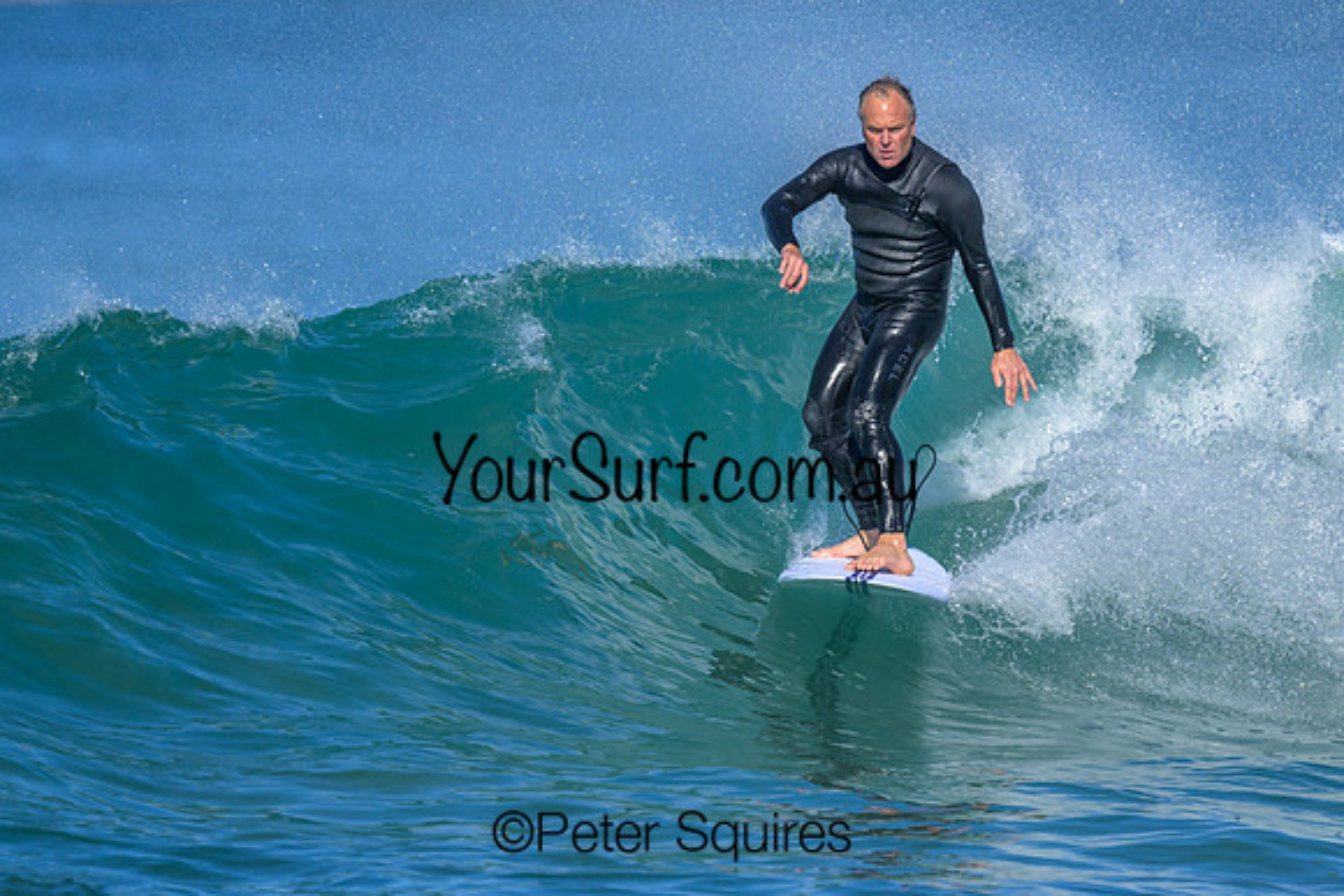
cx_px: 619
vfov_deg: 1.3
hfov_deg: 2.0
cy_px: 519
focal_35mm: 1040
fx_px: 38845
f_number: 6.3
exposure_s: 1/2000
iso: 280
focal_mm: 800
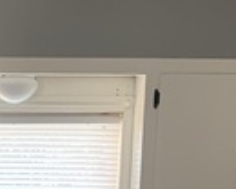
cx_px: -42
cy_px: 455
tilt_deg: -11.4
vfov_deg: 10.3
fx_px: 908
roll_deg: -1.9
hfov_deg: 14.4
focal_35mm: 130
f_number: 1.8
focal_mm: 4.25
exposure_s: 1/60
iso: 125
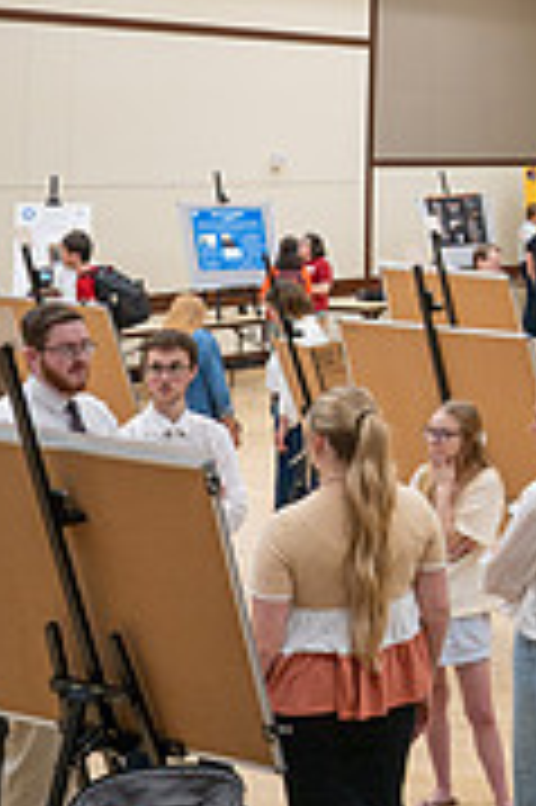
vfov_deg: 25.2
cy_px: 70
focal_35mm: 78
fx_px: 1745
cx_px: 955
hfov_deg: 15.2
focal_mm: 24
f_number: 2.8
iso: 400
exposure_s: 1/160
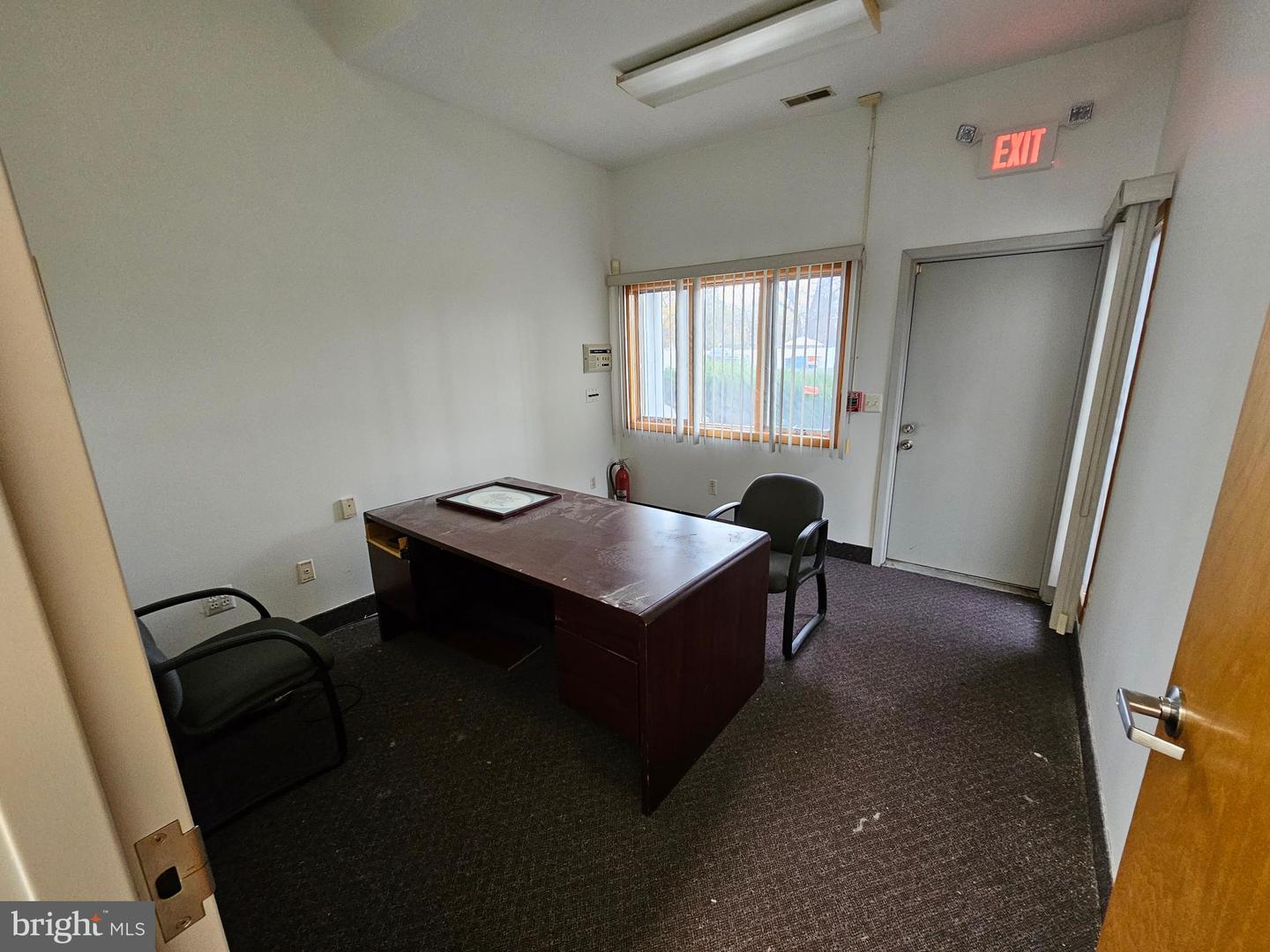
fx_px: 477
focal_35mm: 13
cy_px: 476
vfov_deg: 89.9
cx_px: 635
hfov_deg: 106.2
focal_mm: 2.2
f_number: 2.2
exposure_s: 1/40
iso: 400
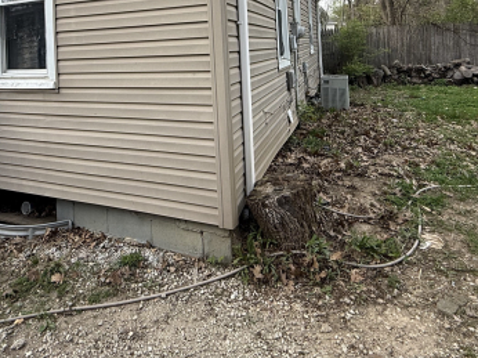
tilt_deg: +2.3
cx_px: 183
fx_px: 373
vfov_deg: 46.3
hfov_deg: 64.5
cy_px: 36
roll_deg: +2.5
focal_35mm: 27
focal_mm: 2.22
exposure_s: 1/549
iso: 50
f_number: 2.2
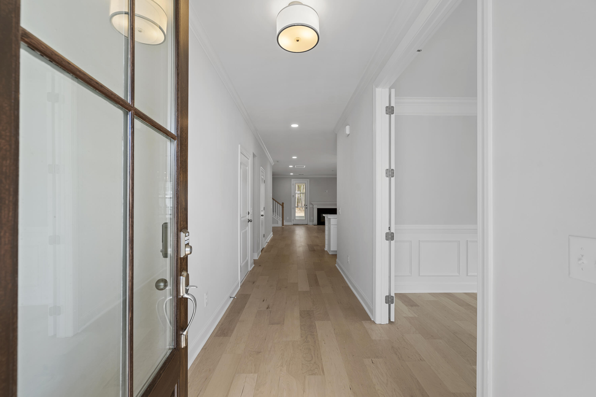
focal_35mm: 16
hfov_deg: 96.7
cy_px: 198
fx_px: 265
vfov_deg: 73.7
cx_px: 298
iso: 100
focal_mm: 16
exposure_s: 1/3
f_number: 7.1
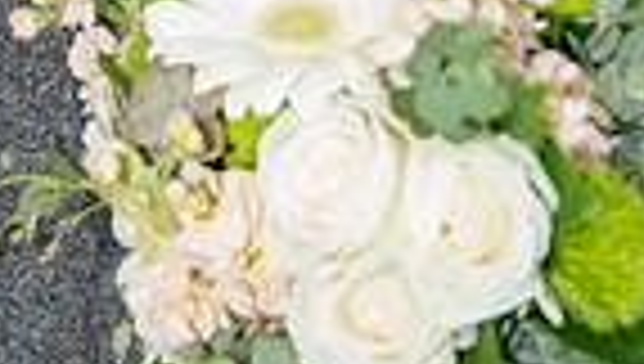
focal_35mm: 92
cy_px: -324
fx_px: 1574
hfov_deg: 22.8
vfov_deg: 12.0
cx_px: 113
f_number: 3.2
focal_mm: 28
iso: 500
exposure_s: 1/250
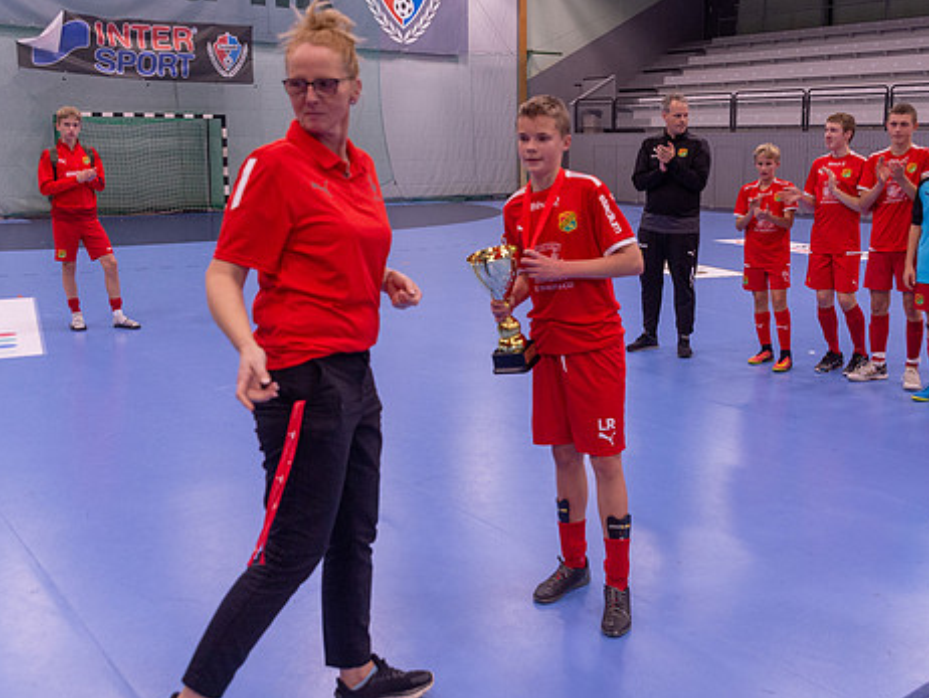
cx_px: 559
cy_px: 322
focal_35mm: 39
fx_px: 1047
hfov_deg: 47.6
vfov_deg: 36.8
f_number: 3.2
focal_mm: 31
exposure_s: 1/320
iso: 2000
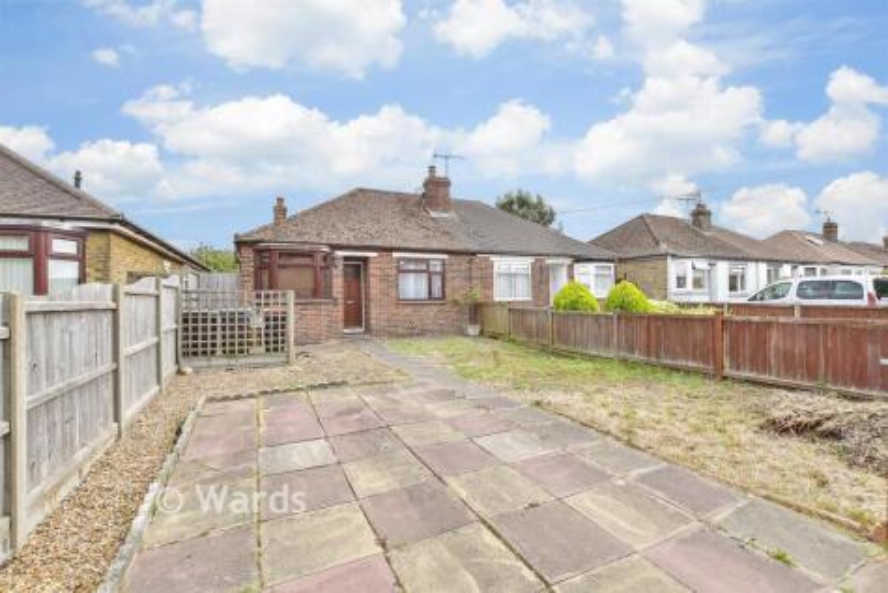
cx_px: 444
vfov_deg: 77.4
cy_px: 296
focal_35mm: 15
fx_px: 370
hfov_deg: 100.4
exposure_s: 1/250
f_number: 8
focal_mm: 10
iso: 160
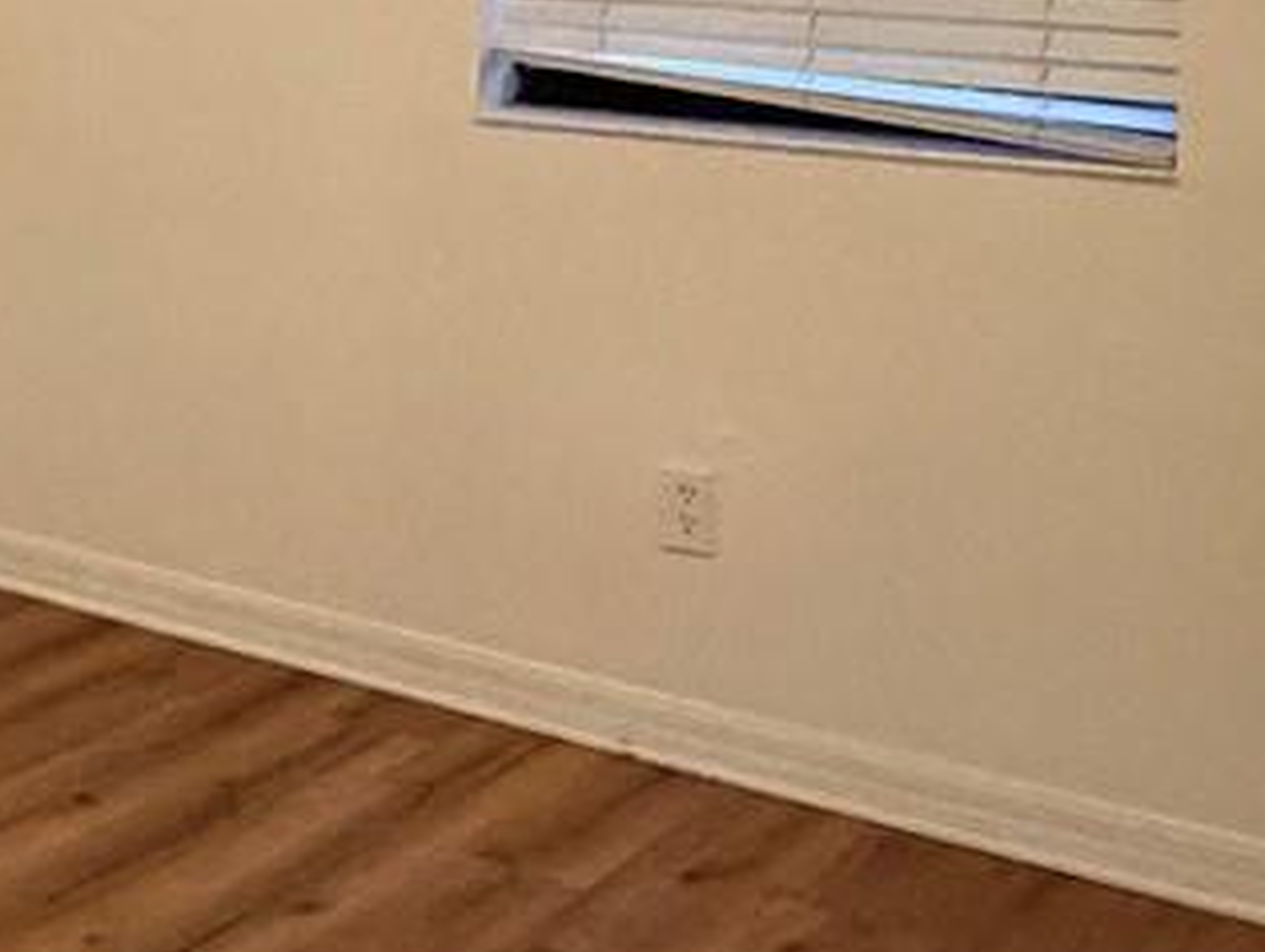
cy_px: -48
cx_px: -305
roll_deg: +0.6
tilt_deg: -3.9
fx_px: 2598
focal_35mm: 71
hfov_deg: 24.5
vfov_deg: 20.0
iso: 1000
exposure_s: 1/60
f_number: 2.2
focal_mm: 2.22
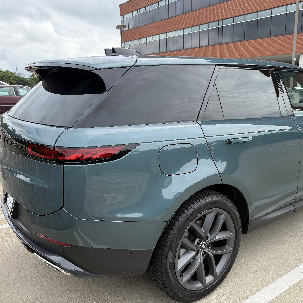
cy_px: 148
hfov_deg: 54.9
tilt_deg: -12.4
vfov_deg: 55.6
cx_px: 191
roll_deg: -0.2
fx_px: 287
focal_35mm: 29
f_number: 1.78
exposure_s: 1/2169
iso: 100
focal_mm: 6.76
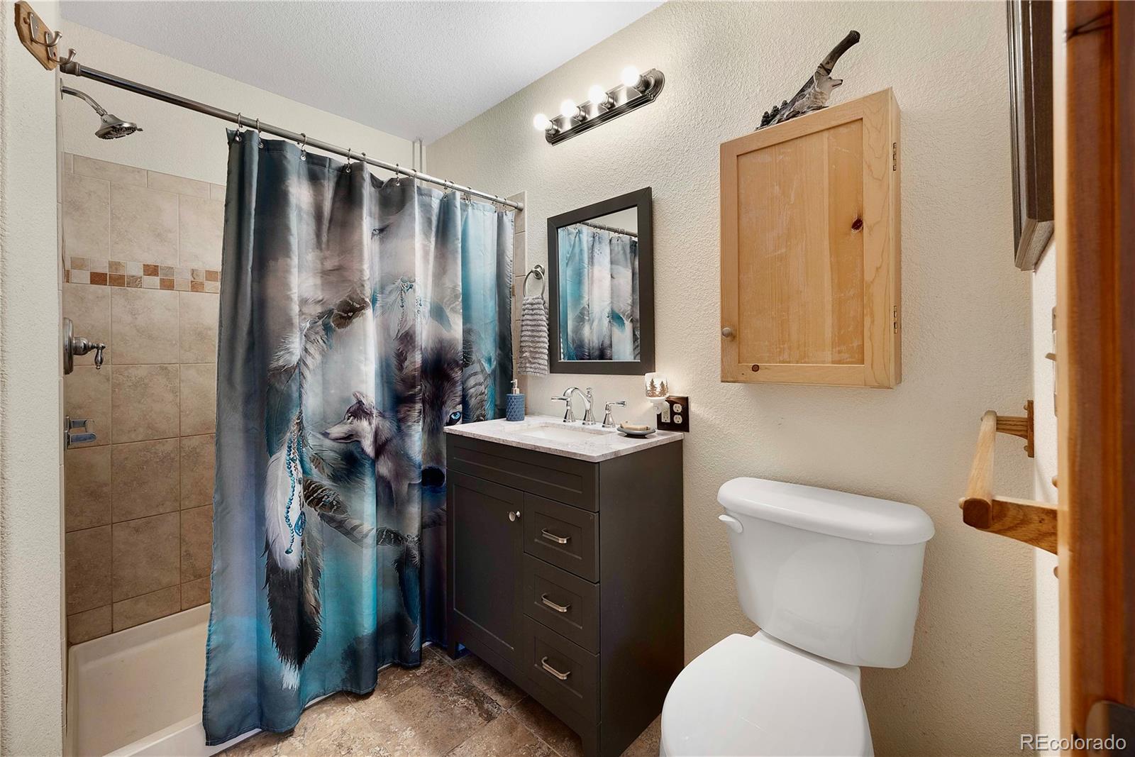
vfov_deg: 81.2
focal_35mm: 14
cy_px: 378
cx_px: 568
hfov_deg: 104.2
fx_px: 441
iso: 100
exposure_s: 1.6
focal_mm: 14
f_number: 8
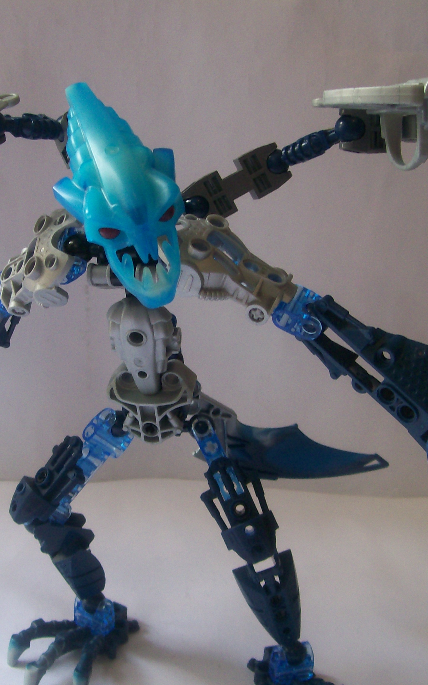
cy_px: 343
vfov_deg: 39.6
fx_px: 952
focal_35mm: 51
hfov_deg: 25.2
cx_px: 127
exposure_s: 1/71.8
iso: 80
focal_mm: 6
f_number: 2.7
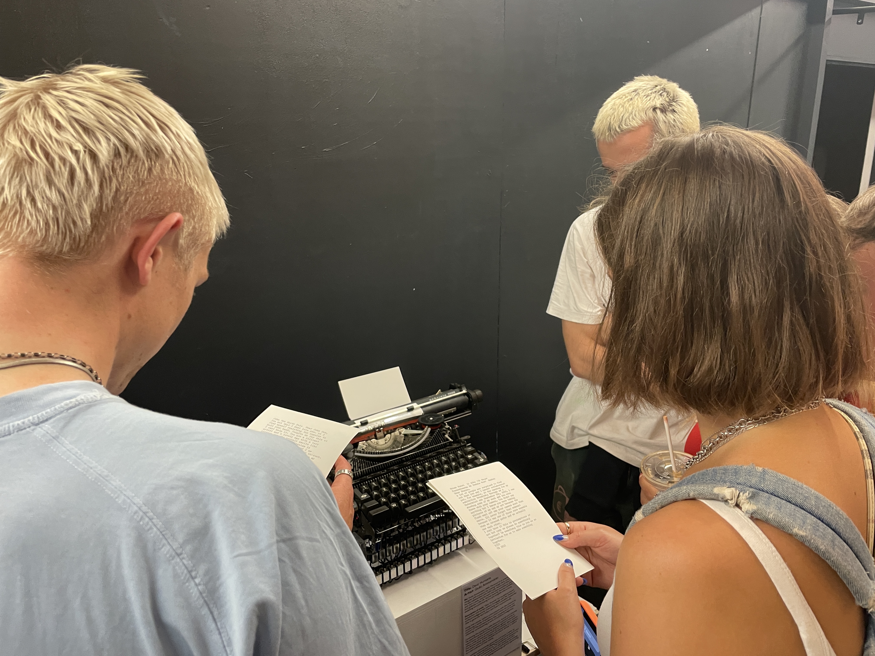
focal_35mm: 26
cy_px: 328
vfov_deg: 53.1
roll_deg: +2.8
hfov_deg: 67.3
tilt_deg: -17.3
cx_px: 438
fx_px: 657
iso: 160
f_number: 1.6
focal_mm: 4.2
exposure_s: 1/50
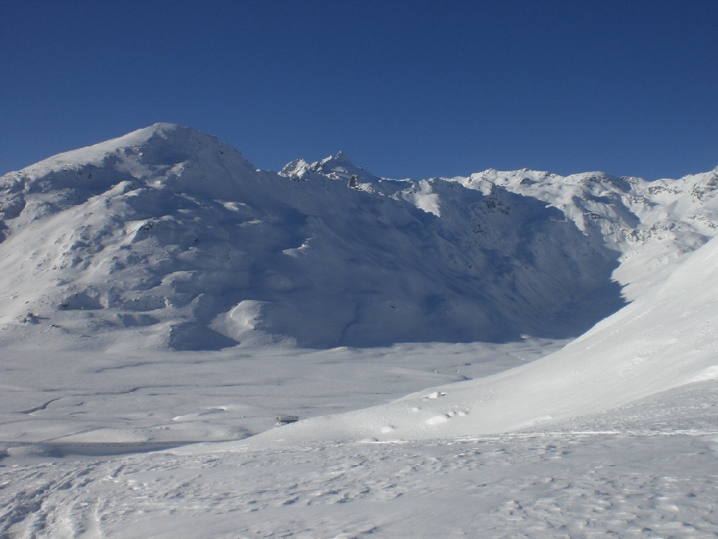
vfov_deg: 37.7
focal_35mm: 38
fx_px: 788
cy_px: 270
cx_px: 359
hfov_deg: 49.0
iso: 50
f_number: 4.4
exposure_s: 1/800
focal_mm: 6.3
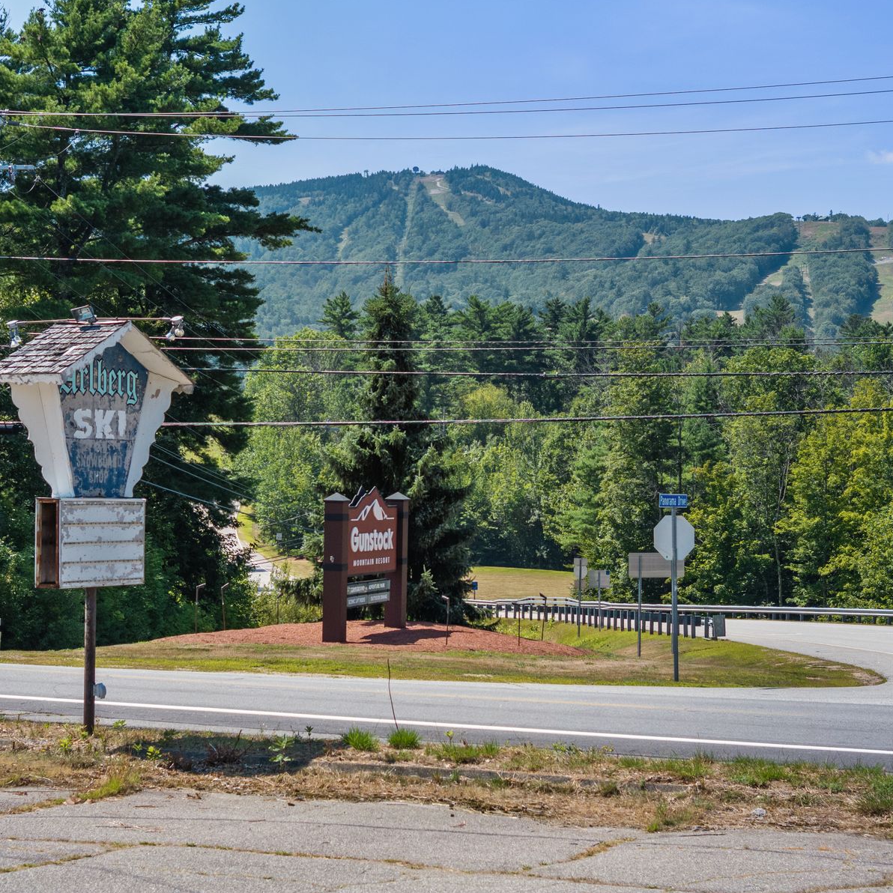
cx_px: 420
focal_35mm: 83
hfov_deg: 20.9
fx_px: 2422
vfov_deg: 20.9
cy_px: 445
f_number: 2.8
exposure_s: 1/1600
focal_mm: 19.35
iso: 120
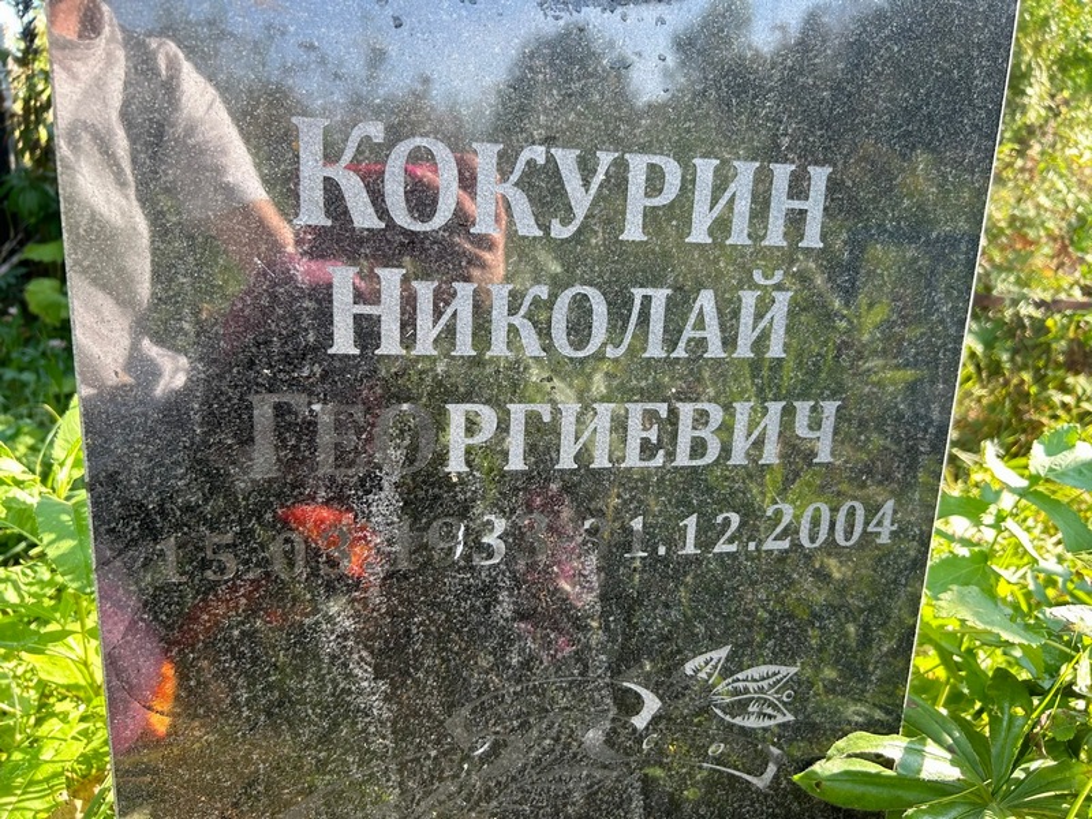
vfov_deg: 53.1
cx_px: 546
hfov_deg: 67.3
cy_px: 410
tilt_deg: -12.8
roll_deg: -4.0
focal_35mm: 26
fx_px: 820
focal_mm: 5.7
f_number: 1.5
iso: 40
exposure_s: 1/194
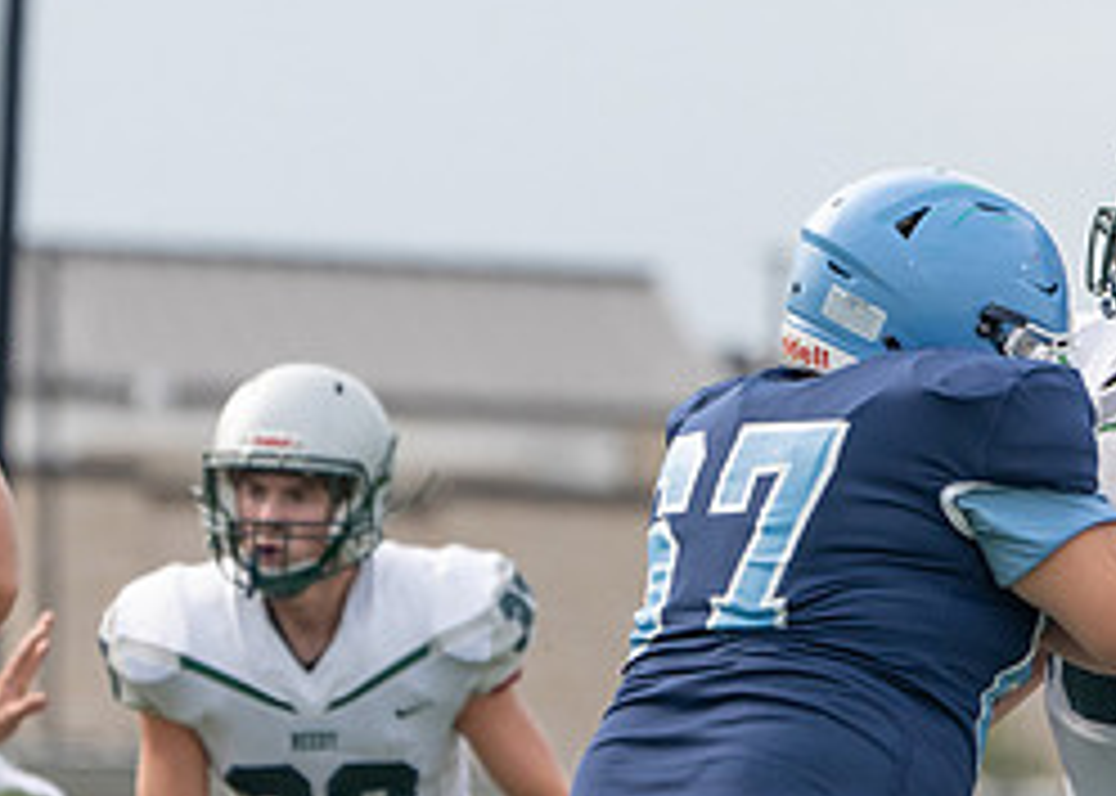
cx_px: 949
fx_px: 24652
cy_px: 911
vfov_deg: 1.9
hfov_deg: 2.6
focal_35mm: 778
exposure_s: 1/1250
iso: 400
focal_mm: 268
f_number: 5.6
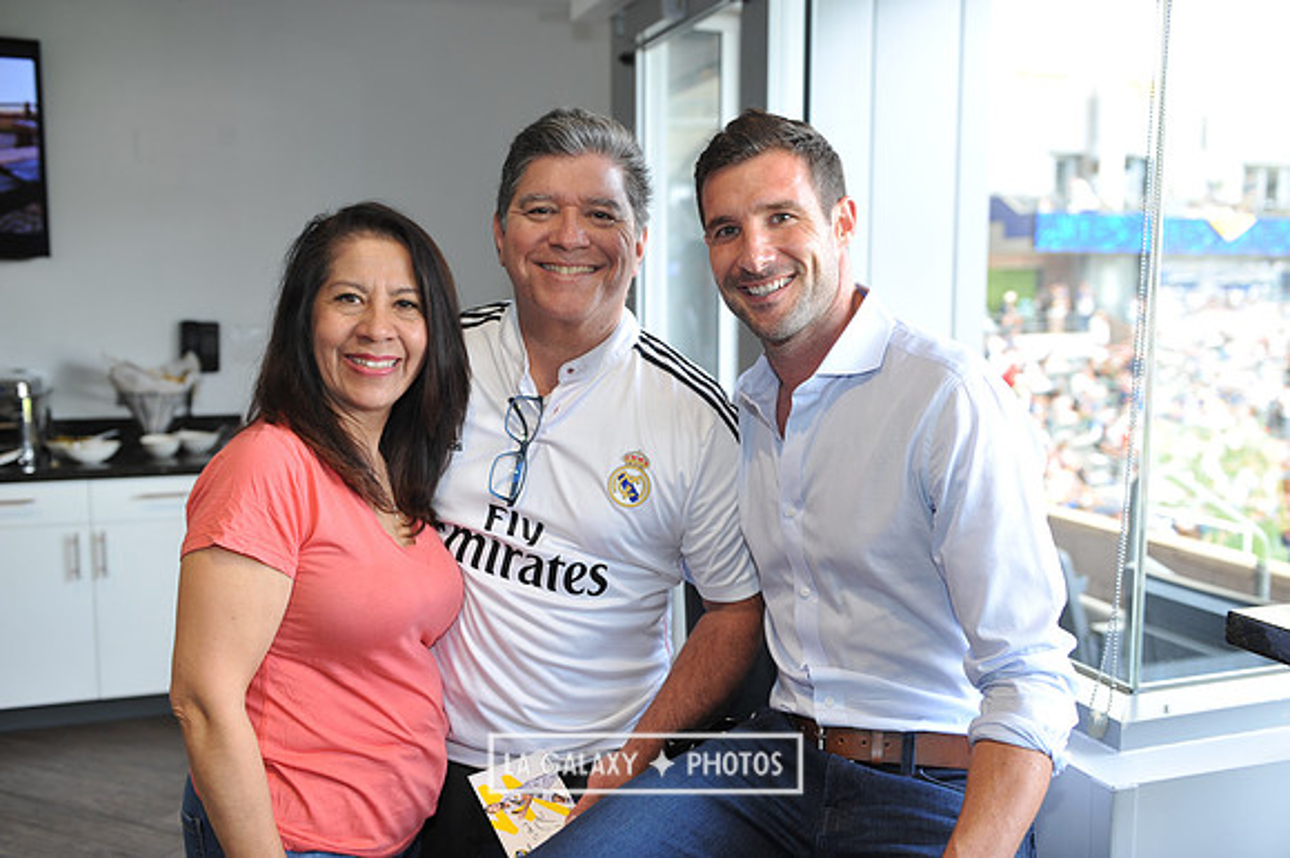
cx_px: 645
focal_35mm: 35
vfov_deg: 37.8
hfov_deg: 54.5
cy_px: 429
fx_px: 1253
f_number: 3.5
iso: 250
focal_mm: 35
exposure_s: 1/80
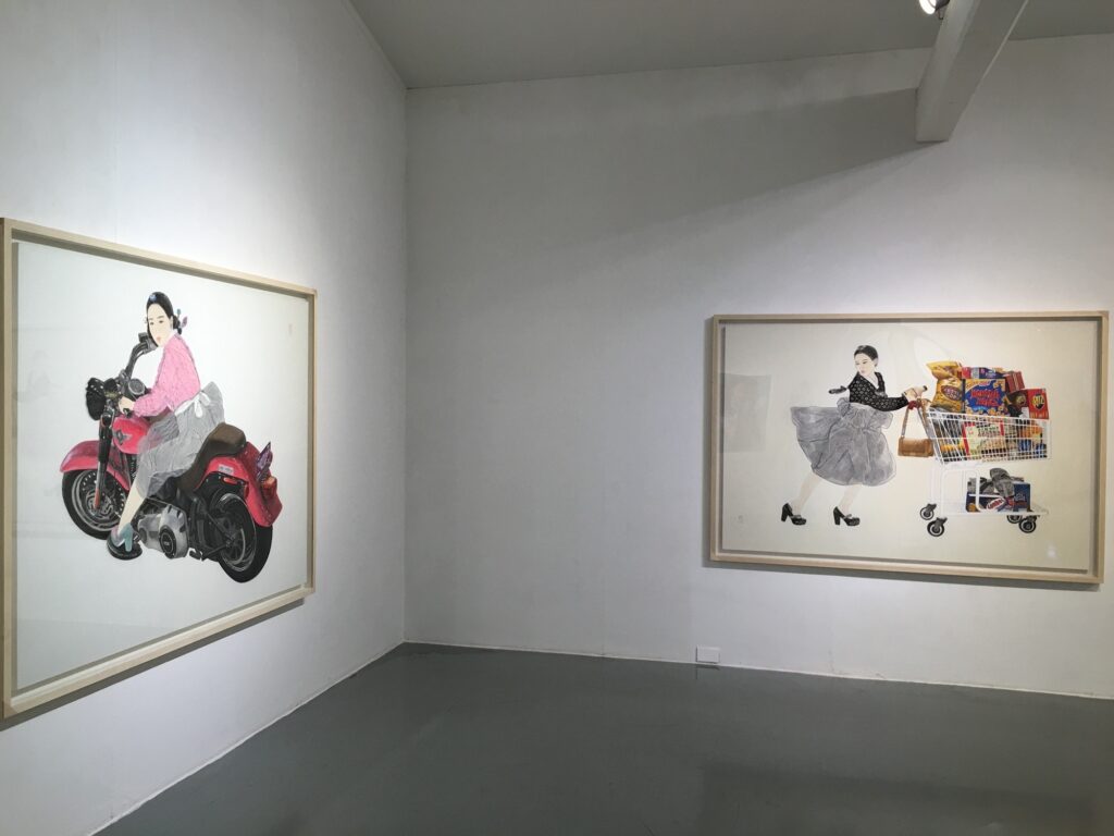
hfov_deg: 61.7
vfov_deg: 48.2
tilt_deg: -1.0
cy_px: 418
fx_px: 933
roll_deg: -0.7
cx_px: 557
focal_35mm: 29
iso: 25
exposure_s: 1/40
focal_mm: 4.15
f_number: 2.2
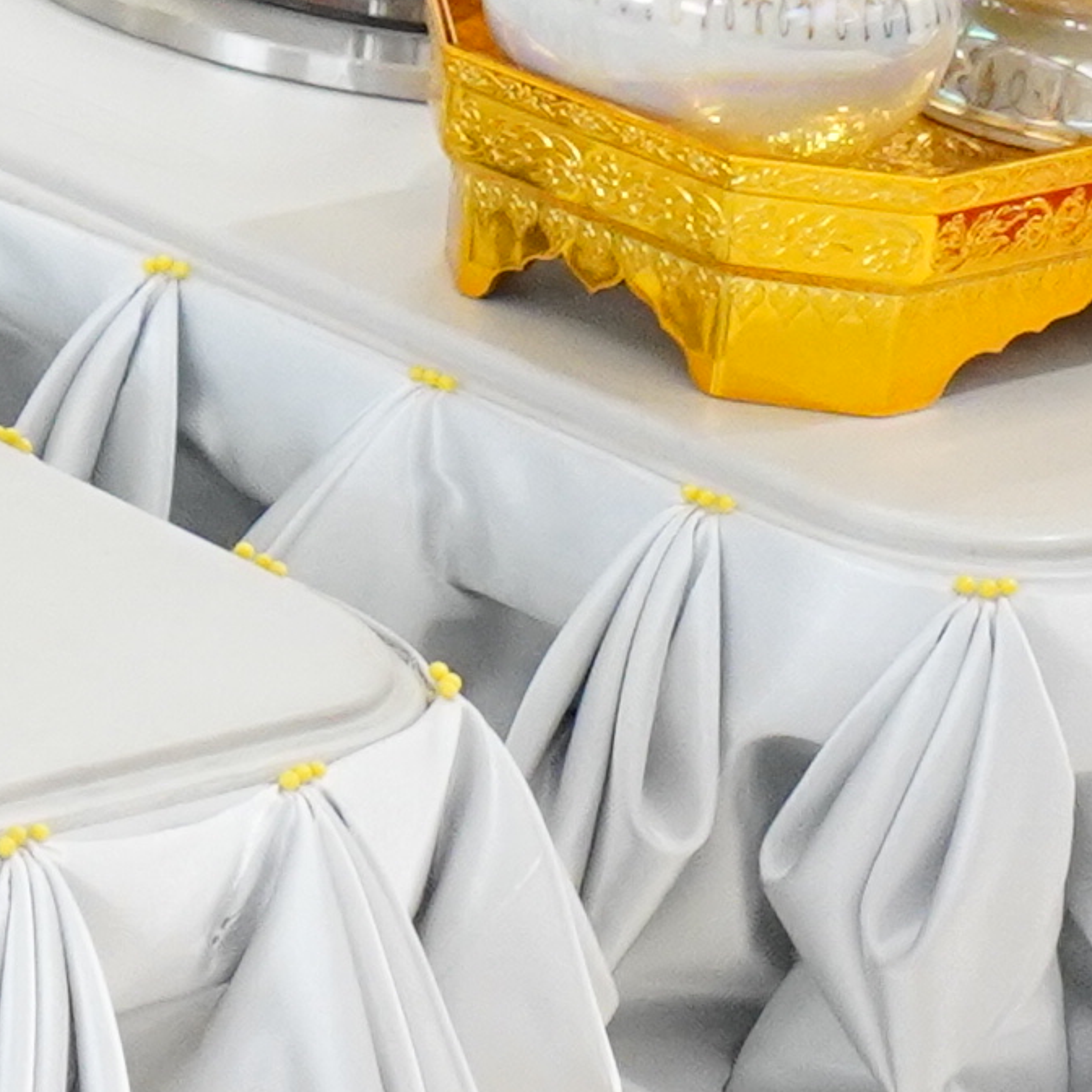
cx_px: -3362
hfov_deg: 5.5
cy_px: -1388
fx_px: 9743
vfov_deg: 6.2
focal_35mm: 273
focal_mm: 24
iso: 1600
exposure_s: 1/160
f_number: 3.2
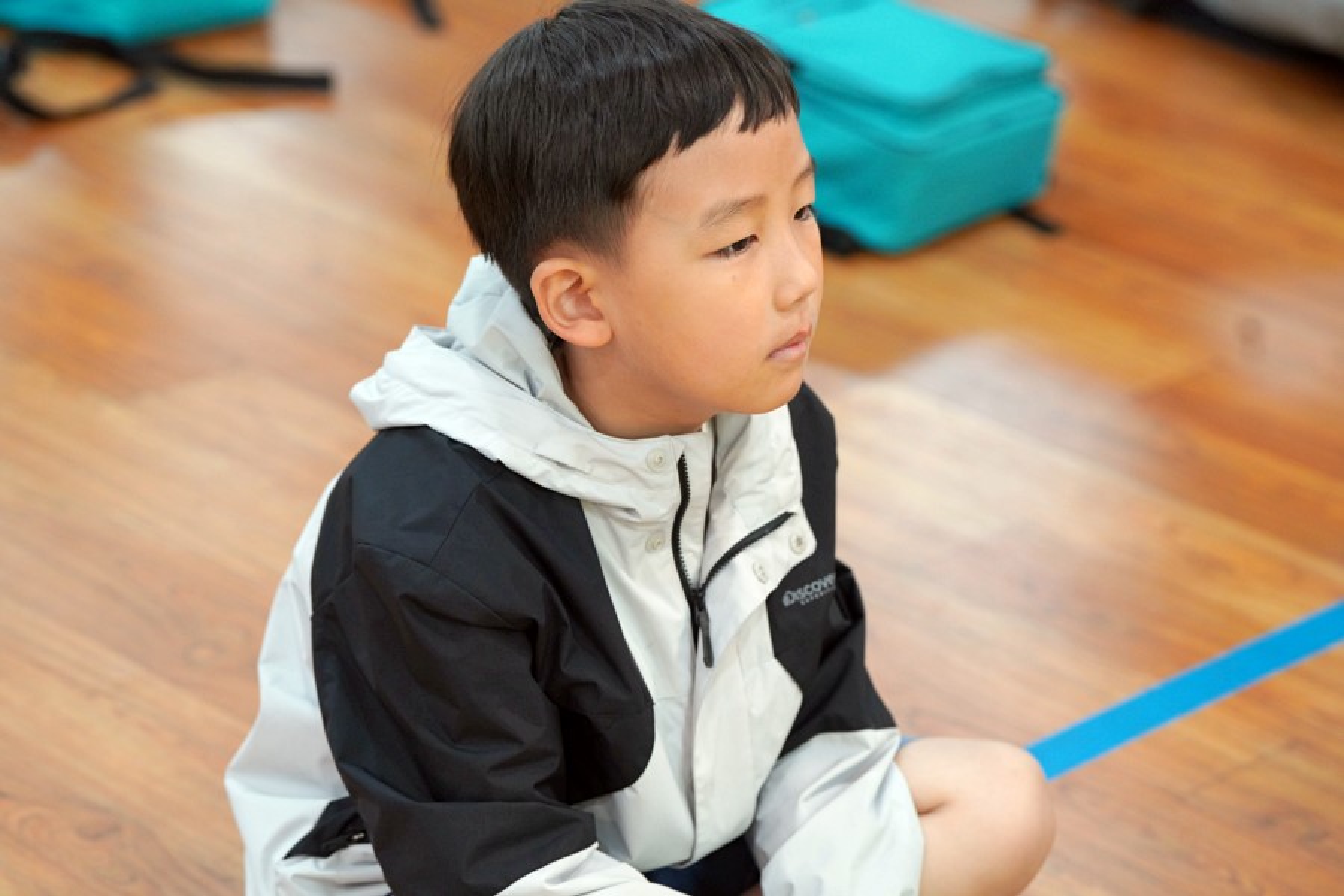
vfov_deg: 13.7
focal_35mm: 100
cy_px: 448
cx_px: 672
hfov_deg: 20.4
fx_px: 3733
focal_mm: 100
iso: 1600
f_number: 4
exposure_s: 1/160
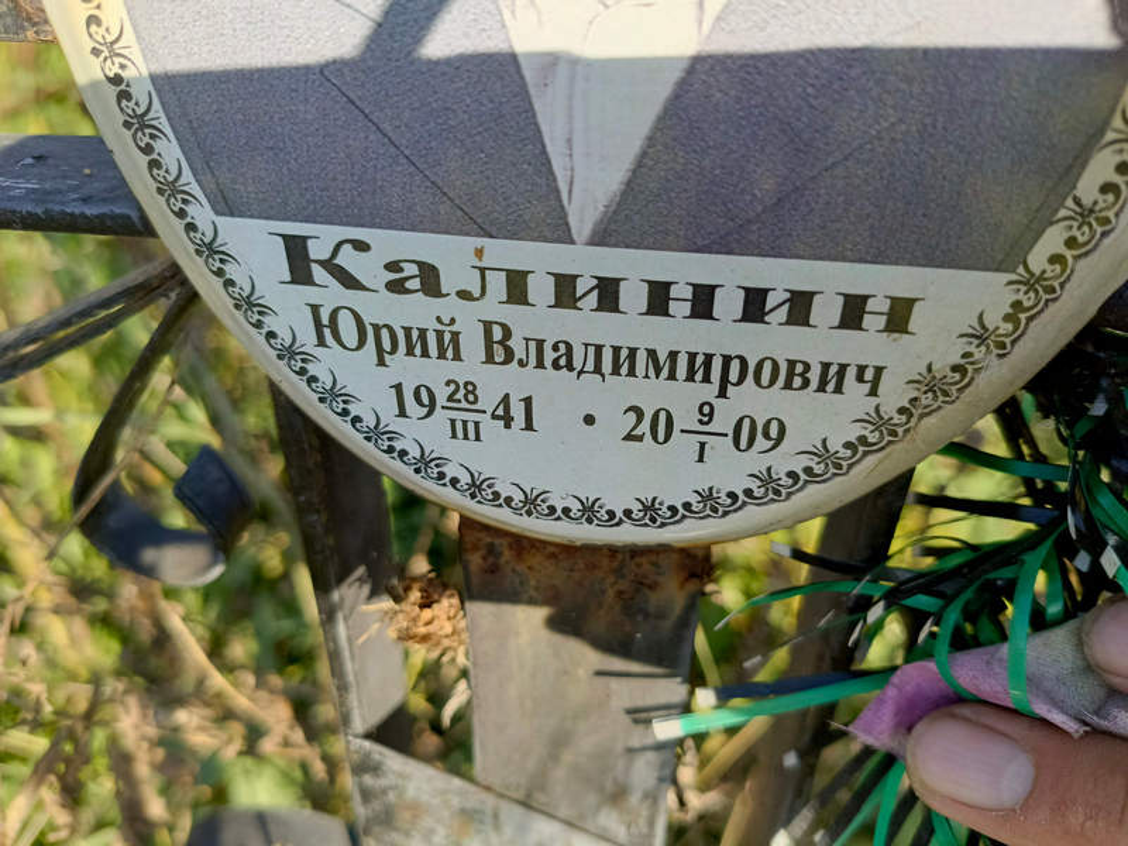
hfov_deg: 69.4
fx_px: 815
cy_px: 423
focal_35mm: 25
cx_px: 564
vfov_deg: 54.9
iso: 112
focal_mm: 4.76
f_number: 1.69
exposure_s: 1/353
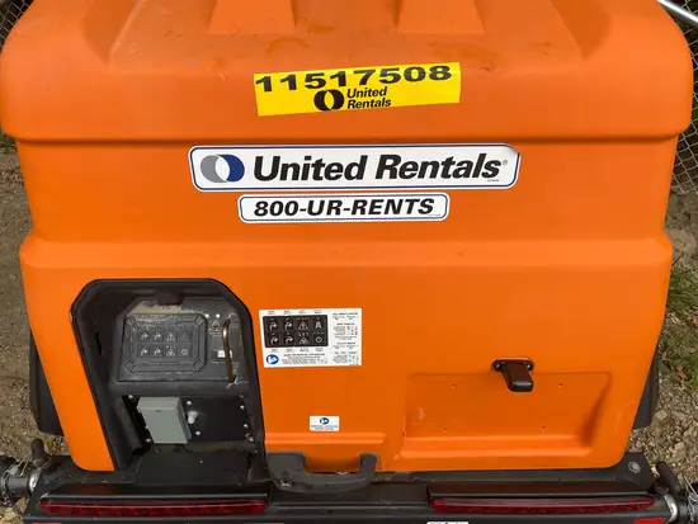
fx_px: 524
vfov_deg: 53.1
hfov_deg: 67.3
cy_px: 262
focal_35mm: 26
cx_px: 349
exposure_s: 1/353
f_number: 1.6
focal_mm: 5.1
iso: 50
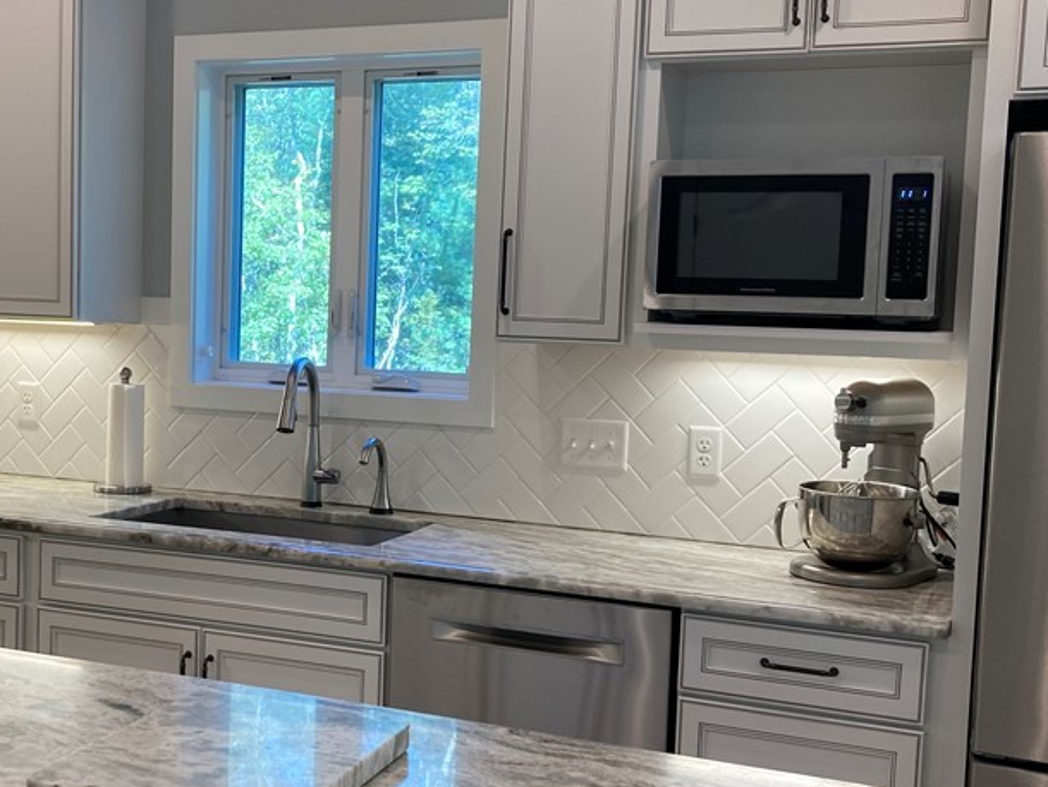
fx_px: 1423
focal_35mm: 47
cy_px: 435
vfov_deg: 30.9
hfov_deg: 39.9
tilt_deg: -5.4
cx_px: 342
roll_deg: -1.4
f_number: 1.8
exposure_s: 1/60
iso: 50
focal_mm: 3.99
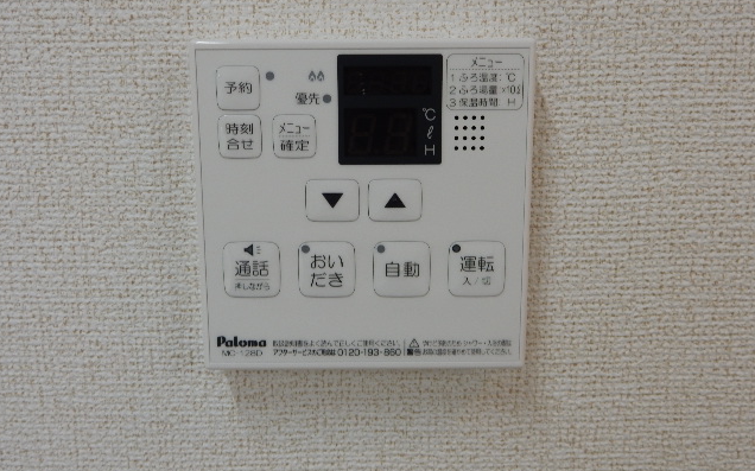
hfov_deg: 59.7
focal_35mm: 32
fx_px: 658
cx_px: 376
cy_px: 231
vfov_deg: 39.4
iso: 125
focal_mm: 5.4
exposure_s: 1/30
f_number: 4
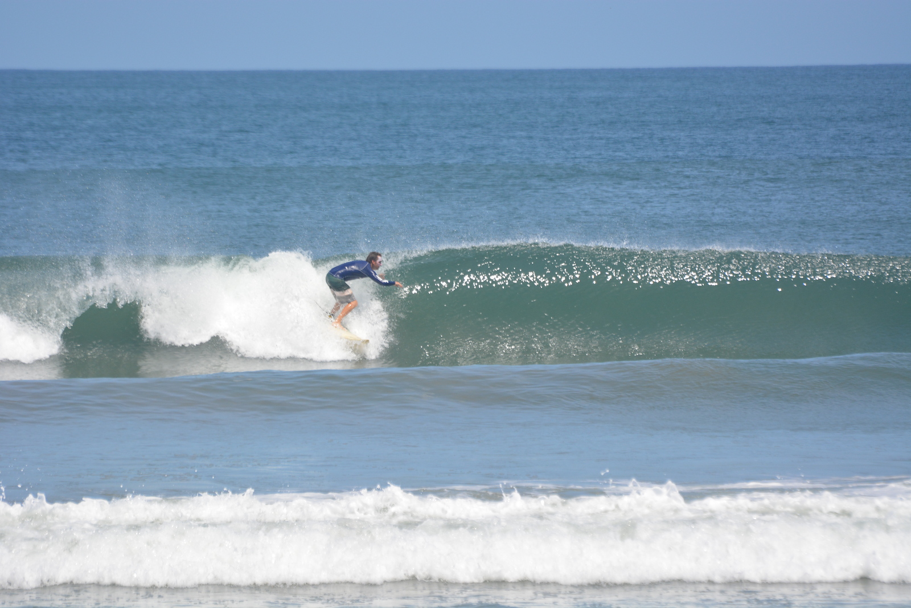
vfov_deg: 3.1
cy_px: 304
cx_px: 456
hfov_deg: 4.6
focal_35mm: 450
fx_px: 11388
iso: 400
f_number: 7.1
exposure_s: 1/2000
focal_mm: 300
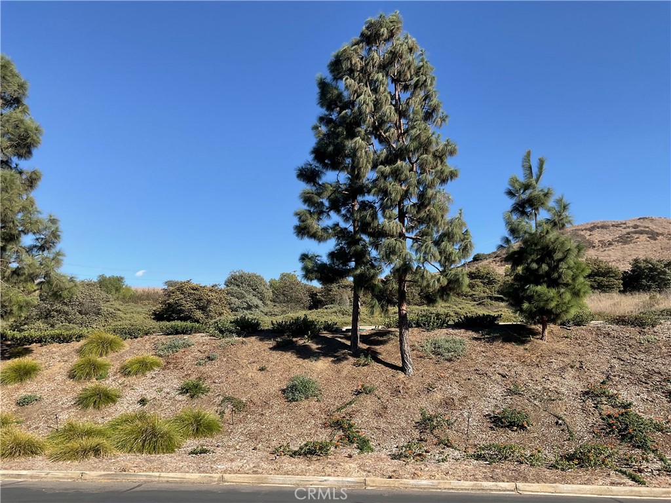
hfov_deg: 61.7
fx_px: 562
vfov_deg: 48.2
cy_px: 252
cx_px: 336
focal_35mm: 29
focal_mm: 3
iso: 16
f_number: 1.8
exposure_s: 1/1412
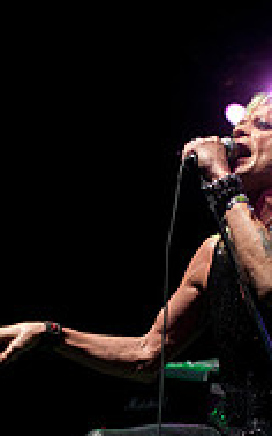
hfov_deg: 10.3
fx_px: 1510
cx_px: 137
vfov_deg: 16.2
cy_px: 381
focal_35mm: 127
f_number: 2.8
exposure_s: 1/250
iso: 800
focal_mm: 35
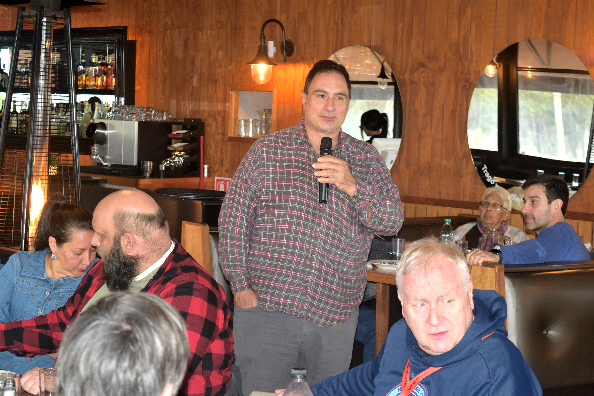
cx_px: 297
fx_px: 1361
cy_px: 198
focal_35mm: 82
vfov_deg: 16.6
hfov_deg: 24.6
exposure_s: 1/60
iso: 800
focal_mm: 55
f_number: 5.6
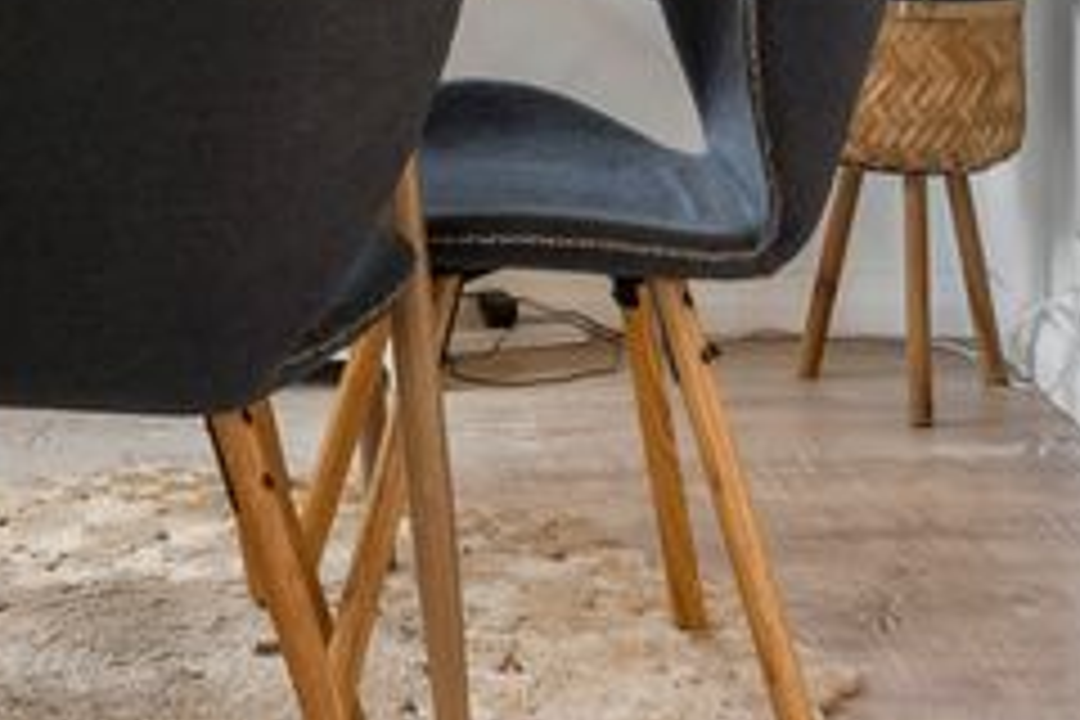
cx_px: 140
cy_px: -428
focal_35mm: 97
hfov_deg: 20.7
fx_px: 2910
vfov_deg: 13.2
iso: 400
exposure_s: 1/8
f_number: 9
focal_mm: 18
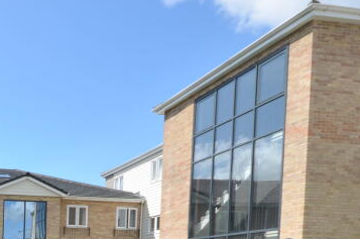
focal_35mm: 43
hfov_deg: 36.8
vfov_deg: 27.4
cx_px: -54
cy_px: 287
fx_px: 429
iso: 100
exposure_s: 1/250
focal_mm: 10
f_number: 8
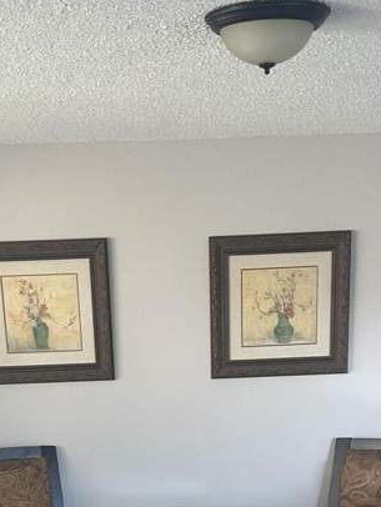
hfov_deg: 23.3
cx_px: 166
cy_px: 493
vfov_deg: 29.0
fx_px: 924
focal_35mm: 63
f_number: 1.78
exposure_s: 1/62
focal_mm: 6.86
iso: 250
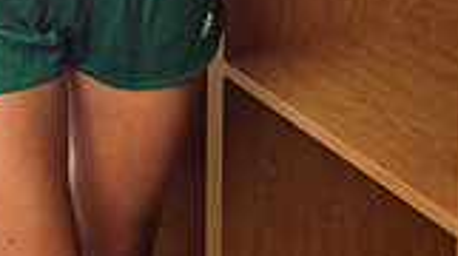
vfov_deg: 8.5
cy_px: -361
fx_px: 1564
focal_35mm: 129
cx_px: 247
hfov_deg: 16.7
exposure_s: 1/250
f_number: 5.6
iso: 125
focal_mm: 44
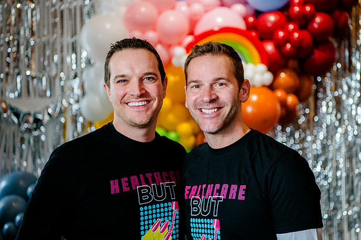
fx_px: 690
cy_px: 107
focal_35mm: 69
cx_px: 200
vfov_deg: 19.7
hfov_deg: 29.3
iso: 2500
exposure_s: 1/200
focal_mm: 62
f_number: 3.2
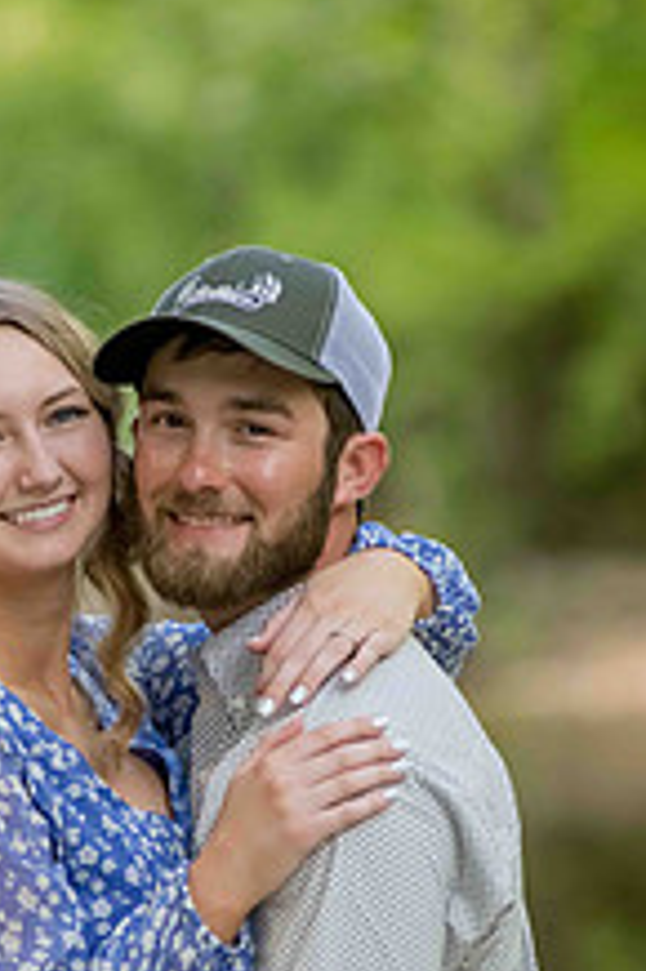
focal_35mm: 413
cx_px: 192
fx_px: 11133
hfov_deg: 3.3
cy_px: 646
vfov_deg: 5.0
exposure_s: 1/640
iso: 1600
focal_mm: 200
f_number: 5
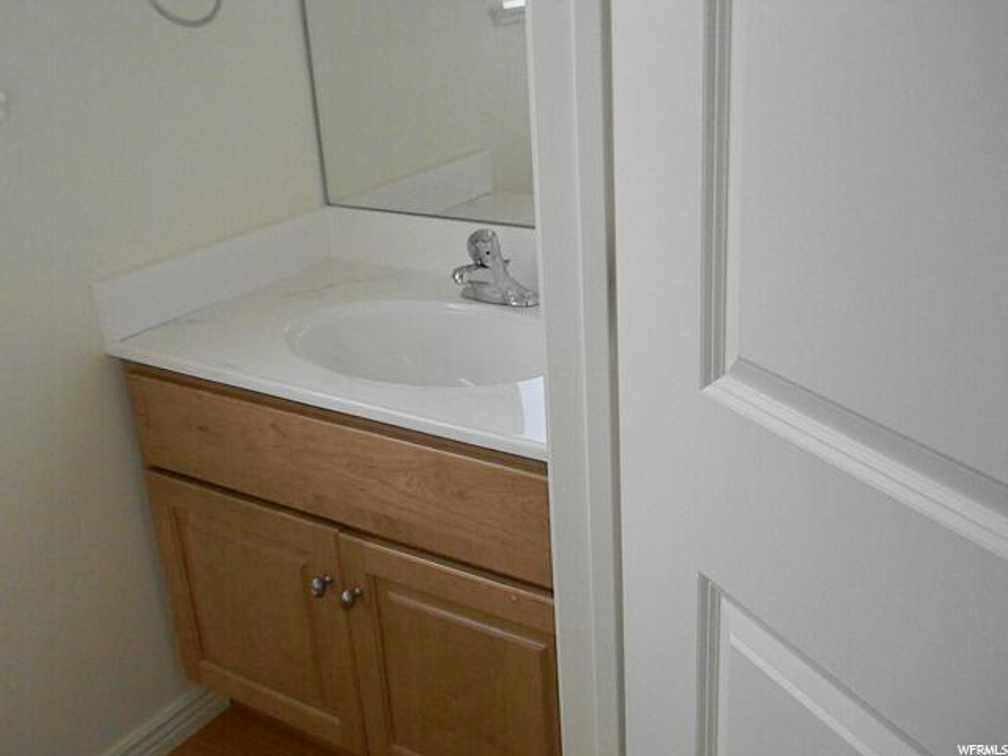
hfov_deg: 52.6
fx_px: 1019
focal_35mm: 35
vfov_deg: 40.7
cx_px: 504
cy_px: 378
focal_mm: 6.4
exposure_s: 1/249
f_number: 3.7
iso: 855
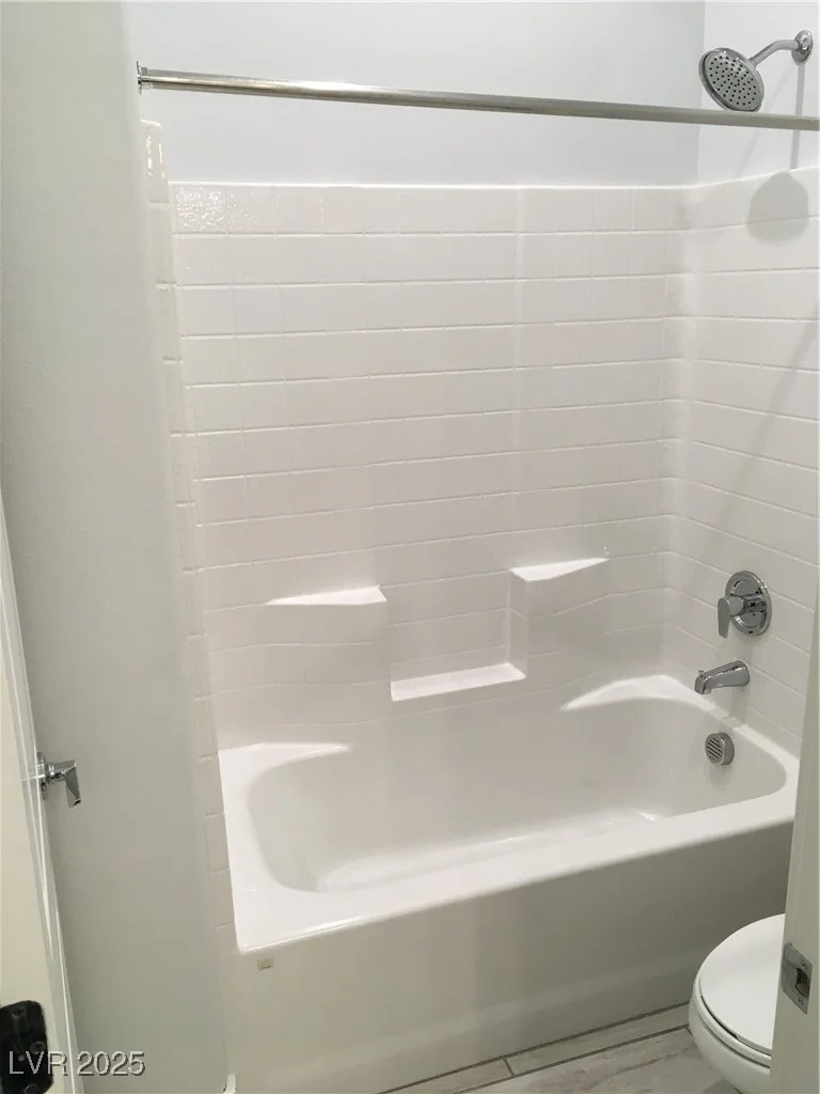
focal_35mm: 29
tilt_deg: -14.5
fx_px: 916
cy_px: 547
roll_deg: +1.0
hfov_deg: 48.2
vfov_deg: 61.7
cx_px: 410
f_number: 2.2
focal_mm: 4.15
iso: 32
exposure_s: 1/30
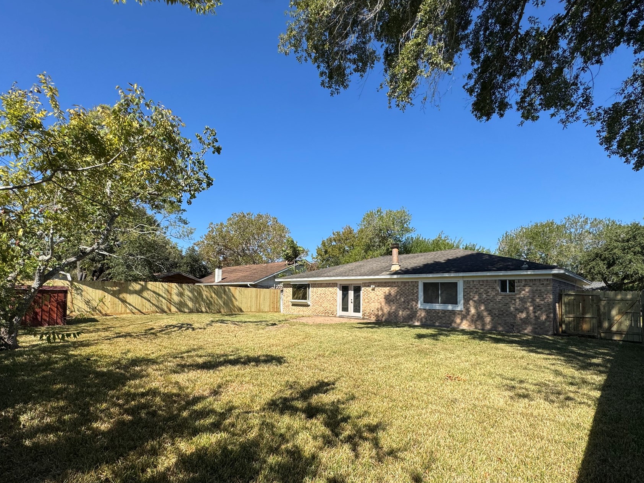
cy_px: 278
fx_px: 316
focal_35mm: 17
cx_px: 306
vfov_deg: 74.3
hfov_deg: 91.0
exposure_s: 1/1927
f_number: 2.2
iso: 50
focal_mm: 2.22
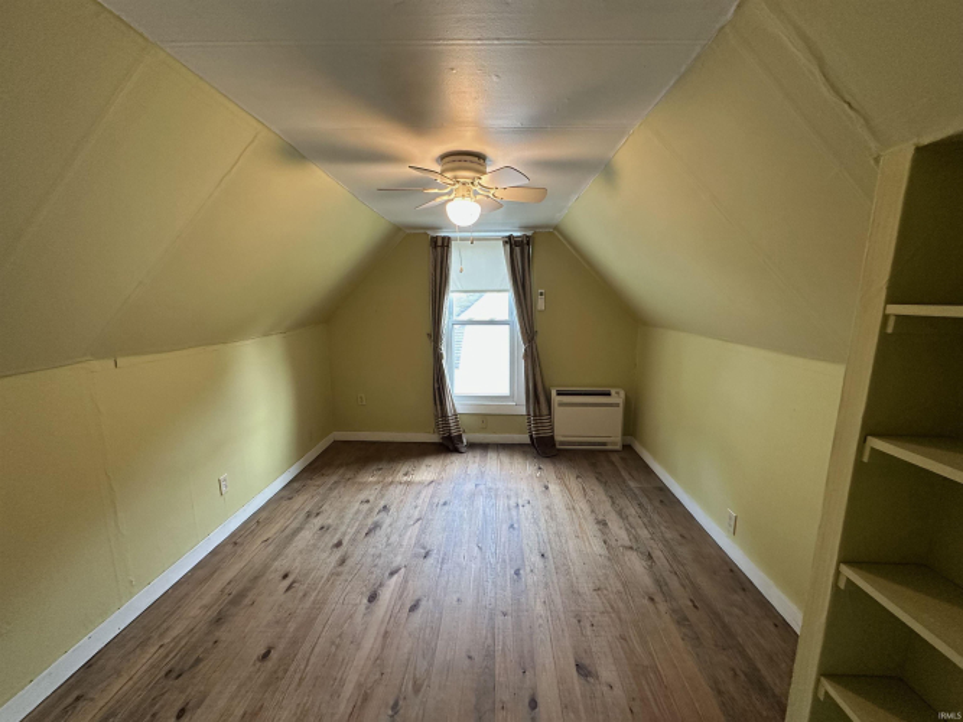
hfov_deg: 102.1
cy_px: 361
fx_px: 389
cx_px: 482
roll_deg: -0.3
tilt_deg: -10.1
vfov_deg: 85.7
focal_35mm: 14
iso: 250
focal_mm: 2.22
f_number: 2.2
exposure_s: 1/60
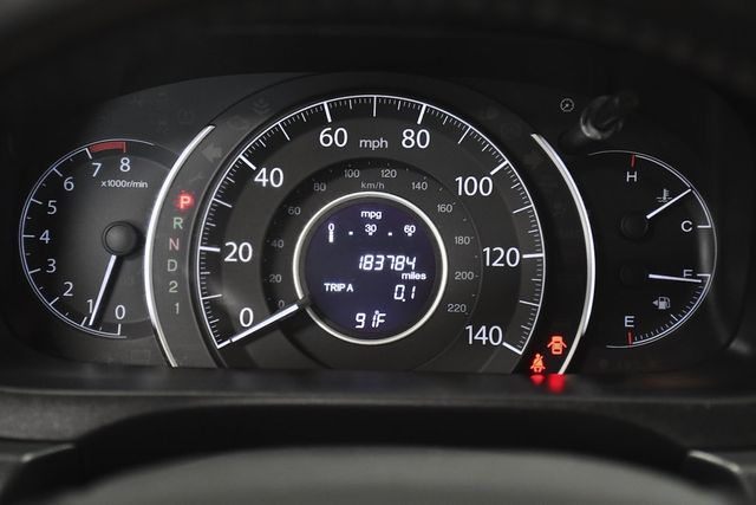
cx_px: 378
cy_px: 252
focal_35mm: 75
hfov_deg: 27.0
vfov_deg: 18.2
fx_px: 1575
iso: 2500
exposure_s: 1/125
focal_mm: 50
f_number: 4.8
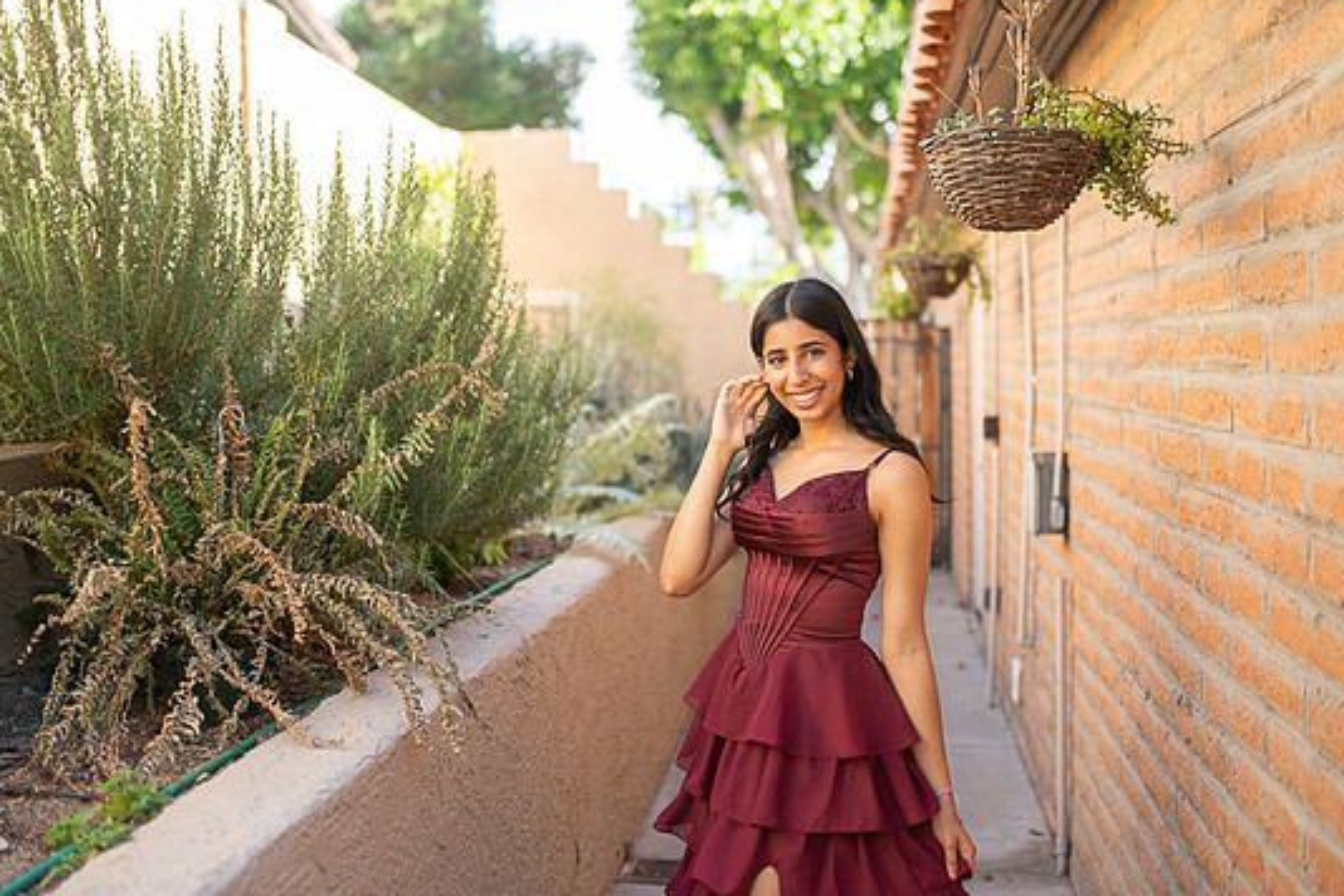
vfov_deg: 35.0
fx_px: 1419
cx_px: 642
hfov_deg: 50.7
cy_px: 415
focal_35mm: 38
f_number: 1.4
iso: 400
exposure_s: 1/4000
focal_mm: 35
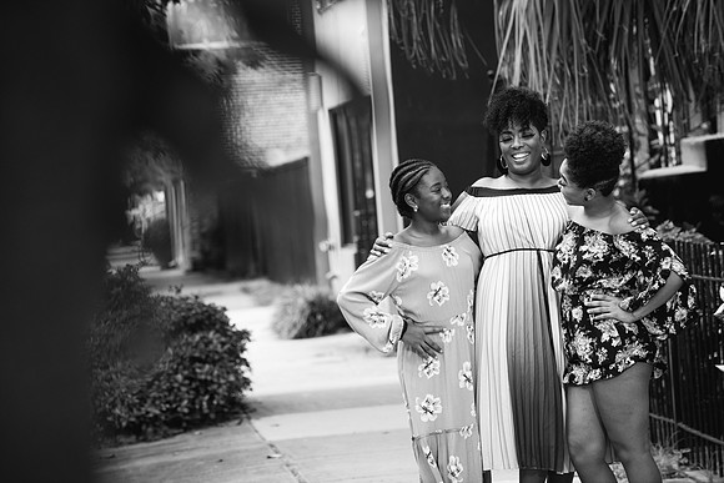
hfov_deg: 13.7
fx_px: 3017
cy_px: 242
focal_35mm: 150
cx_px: 362
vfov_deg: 9.2
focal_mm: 150
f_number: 5.6
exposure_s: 1/640
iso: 320
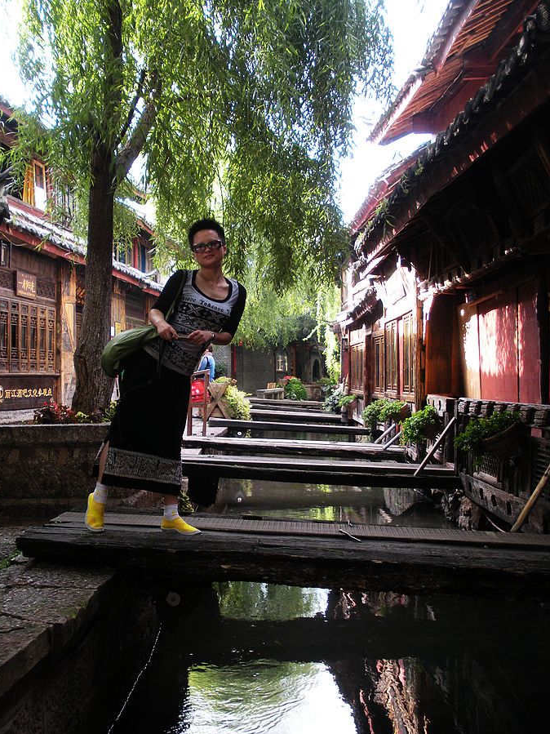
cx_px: 237
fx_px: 869
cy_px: 359
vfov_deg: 45.8
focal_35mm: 41
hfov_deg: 35.1
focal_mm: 6.3
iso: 95
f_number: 3.5
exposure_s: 1/59.8
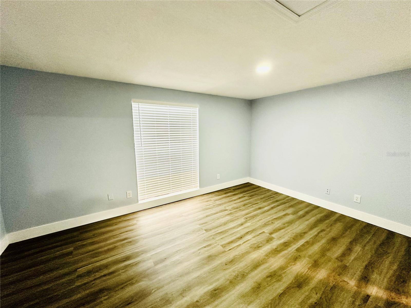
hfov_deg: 102.1
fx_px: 166
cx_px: 206
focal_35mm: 14
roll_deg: +0.4
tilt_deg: -7.9
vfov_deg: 85.7
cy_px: 154
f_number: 2.2
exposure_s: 1/60
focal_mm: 2.22
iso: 250
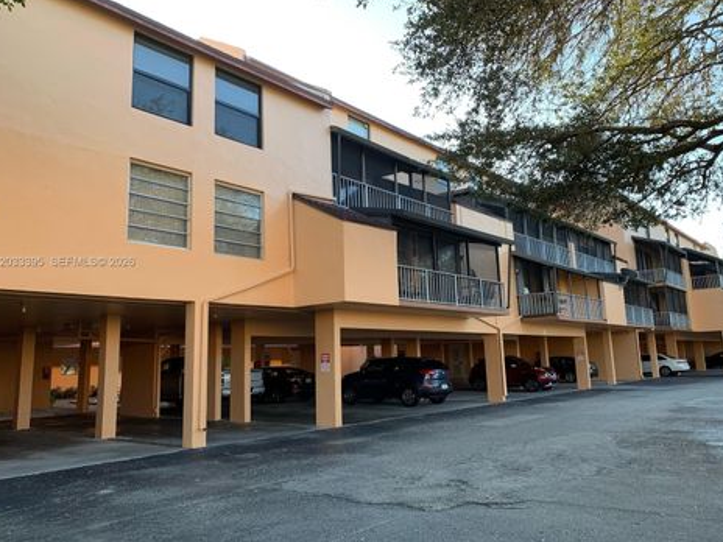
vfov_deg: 49.7
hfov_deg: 63.4
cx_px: 372
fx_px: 585
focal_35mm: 28
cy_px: 262
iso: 25
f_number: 1.8
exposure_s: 1/238
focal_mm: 4.25
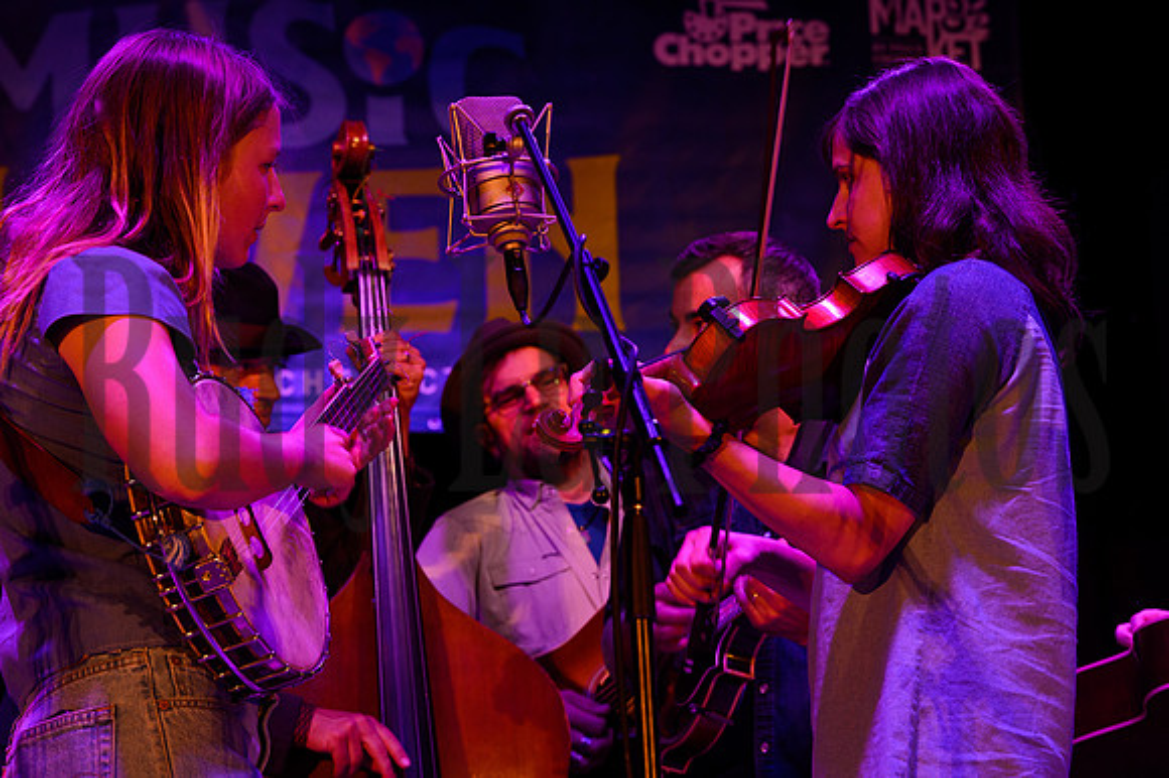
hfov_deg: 18.6
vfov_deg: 12.4
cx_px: 584
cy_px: 389
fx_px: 3570
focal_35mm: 110
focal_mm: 110
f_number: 8
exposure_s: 1/100
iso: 1600
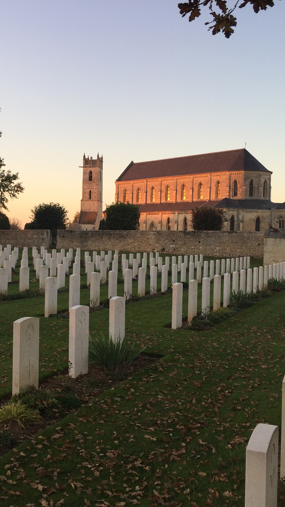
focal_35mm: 43
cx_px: 50
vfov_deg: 47.4
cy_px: 258
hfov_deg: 27.1
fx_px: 578
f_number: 2.2
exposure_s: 1/223
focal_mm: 4.15
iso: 32
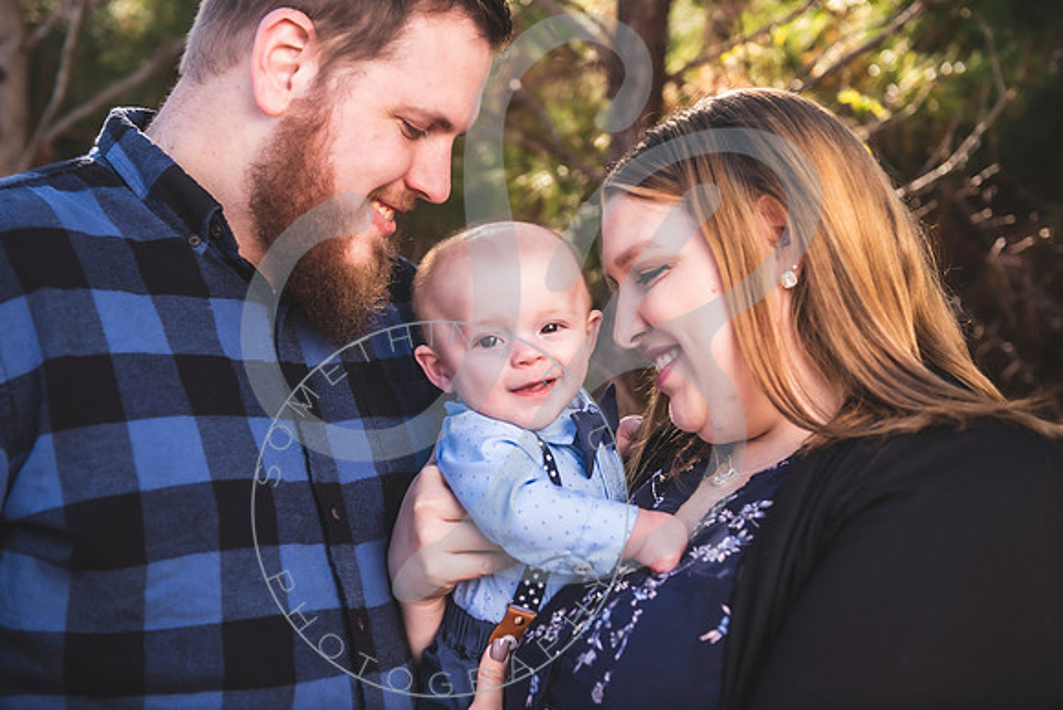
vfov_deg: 24.6
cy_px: 355
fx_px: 1624
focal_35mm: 55
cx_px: 532
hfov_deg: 36.2
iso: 100
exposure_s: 1/250
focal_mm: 55
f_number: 4
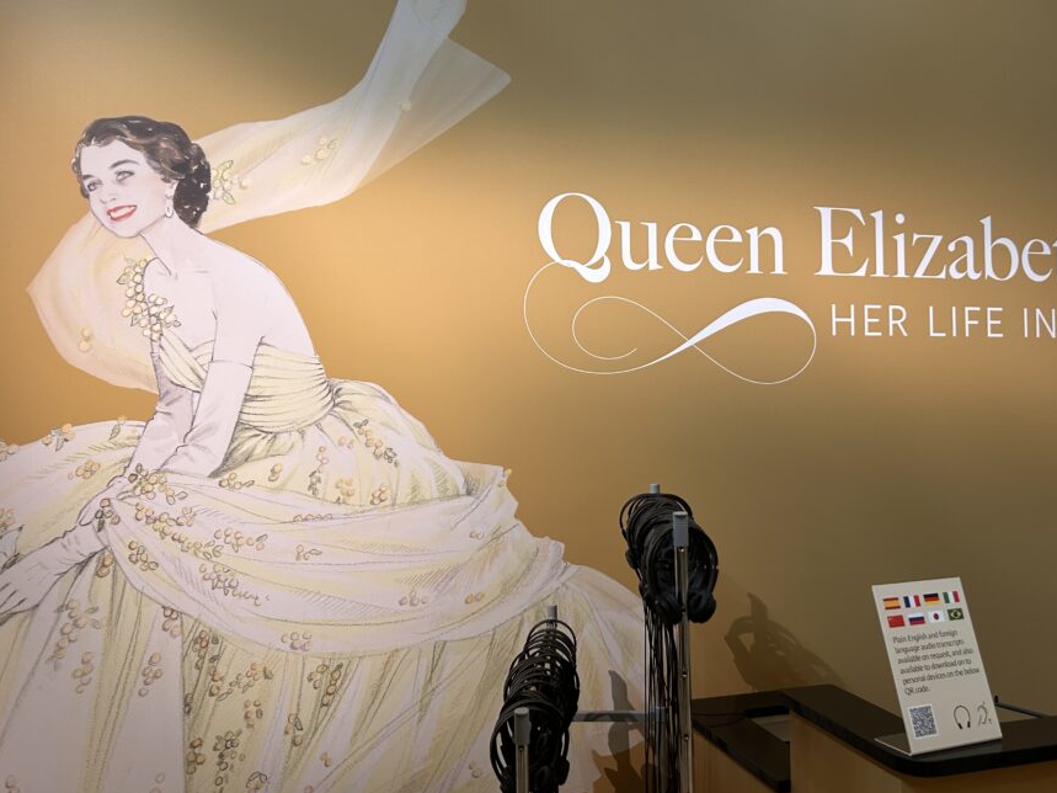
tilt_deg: +1.8
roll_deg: +0.5
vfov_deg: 45.4
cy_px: 405
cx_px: 608
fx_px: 946
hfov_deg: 58.1
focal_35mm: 31
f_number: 1.5
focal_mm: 5.7
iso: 125
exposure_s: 1/50
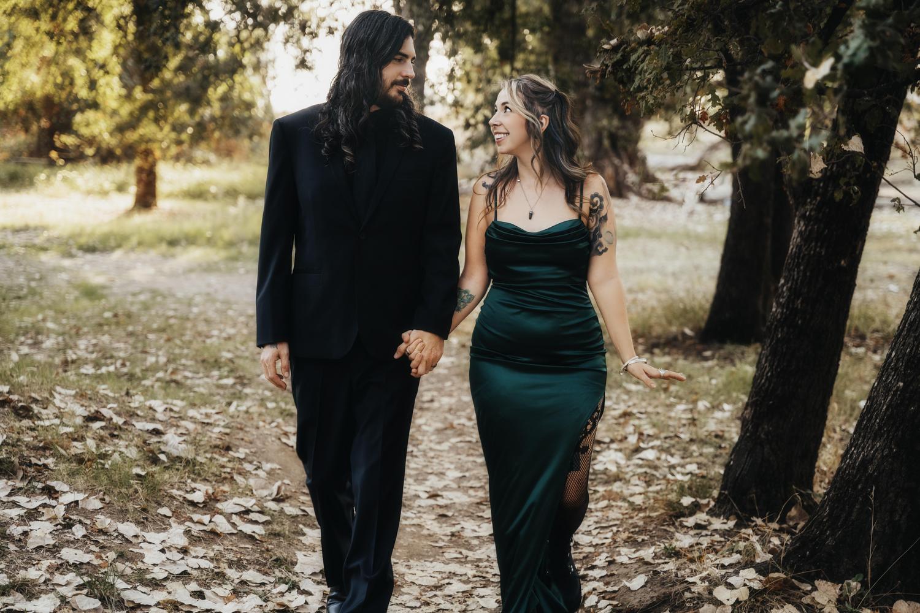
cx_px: 460
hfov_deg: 28.8
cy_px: 306
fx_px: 1789
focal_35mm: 70
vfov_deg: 19.5
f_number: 2.8
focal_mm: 70
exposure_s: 1/125
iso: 200
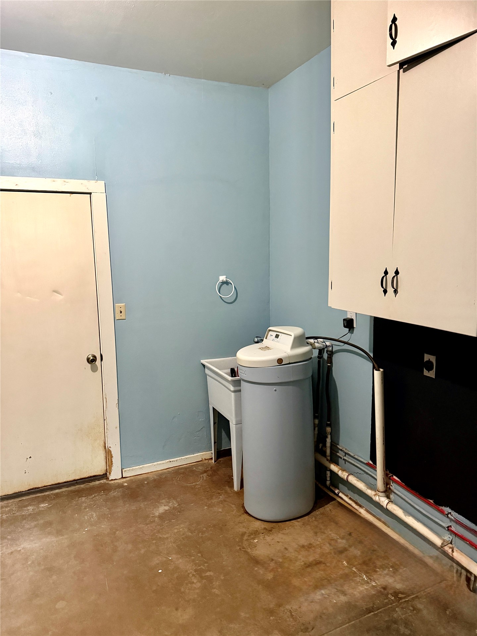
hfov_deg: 56.8
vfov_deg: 71.6
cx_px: 238
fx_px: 441
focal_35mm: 24
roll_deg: +1.3
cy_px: 318
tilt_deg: -8.3
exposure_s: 1/40
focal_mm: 6.76
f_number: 1.78
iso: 800
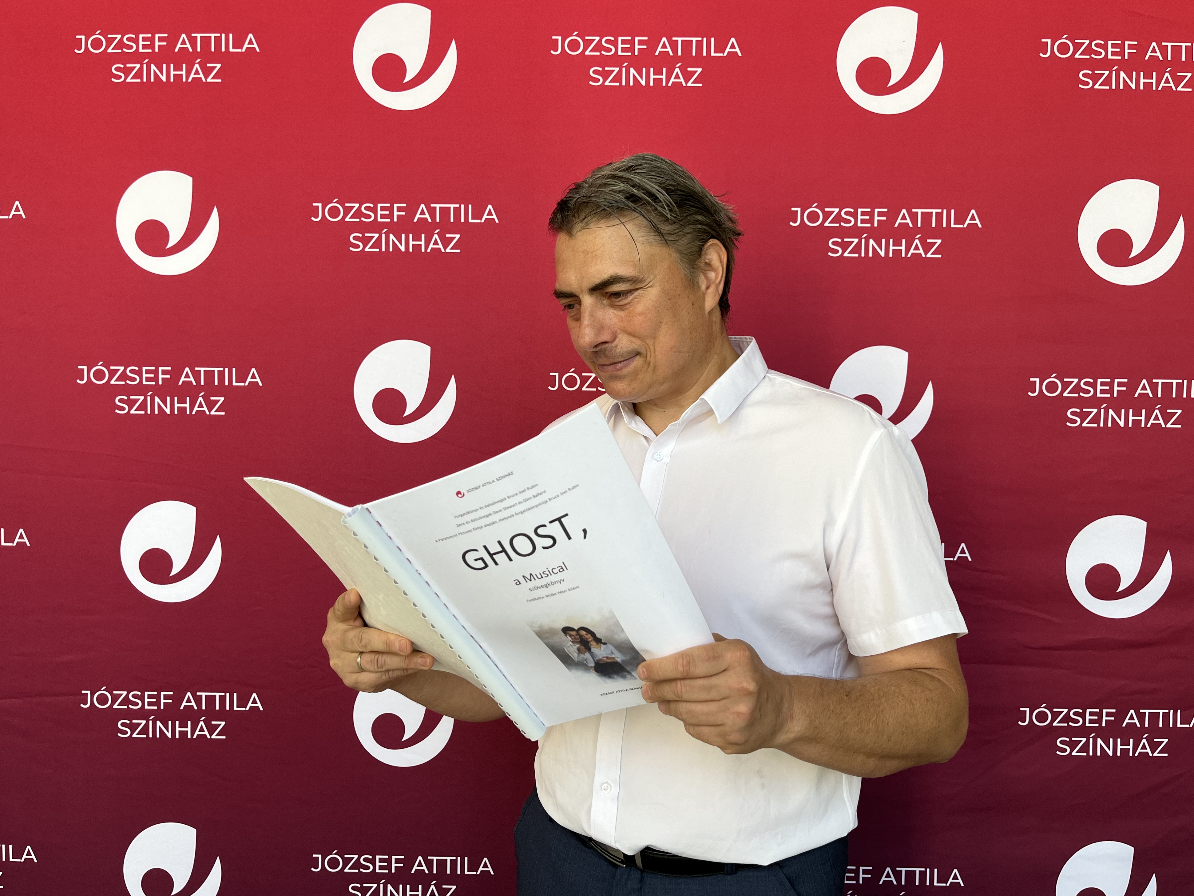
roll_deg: -0.2
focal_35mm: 27
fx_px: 931
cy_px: 455
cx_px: 604
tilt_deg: -1.5
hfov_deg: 65.3
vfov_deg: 51.4
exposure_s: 1/121
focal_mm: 5.1
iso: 64
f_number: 1.6
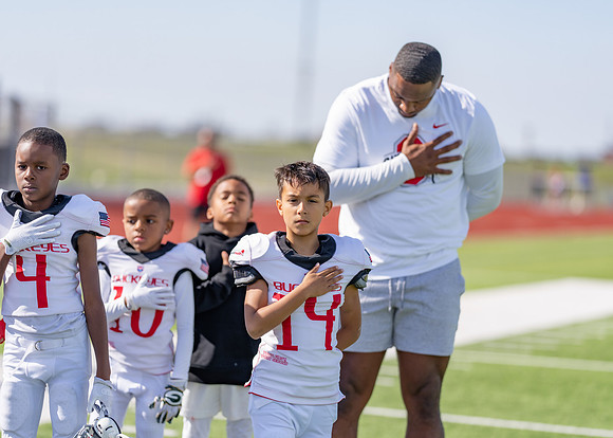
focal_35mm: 141
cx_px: 306
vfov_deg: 10.2
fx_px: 2462
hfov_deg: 14.2
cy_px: 219
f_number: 1.8
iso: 100
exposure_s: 1/4000
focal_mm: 135
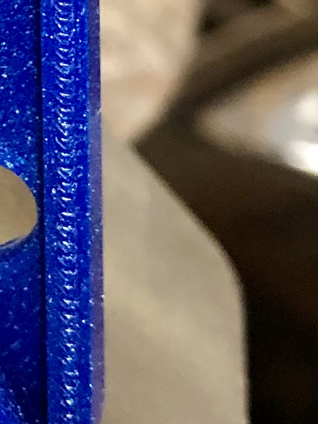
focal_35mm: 155
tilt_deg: -17.3
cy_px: -98
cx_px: -267
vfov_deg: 12.4
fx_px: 1899
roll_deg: -7.8
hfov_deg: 9.1
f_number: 1.8
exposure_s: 1/5
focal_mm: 4
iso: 80
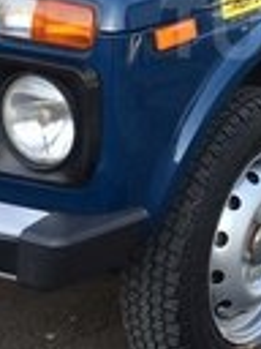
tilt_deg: -14.4
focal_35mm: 112
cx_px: 370
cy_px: 27
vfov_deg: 17.3
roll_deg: -2.3
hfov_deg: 12.7
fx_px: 1126
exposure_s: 1/167
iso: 32
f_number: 2.2
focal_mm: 4.15
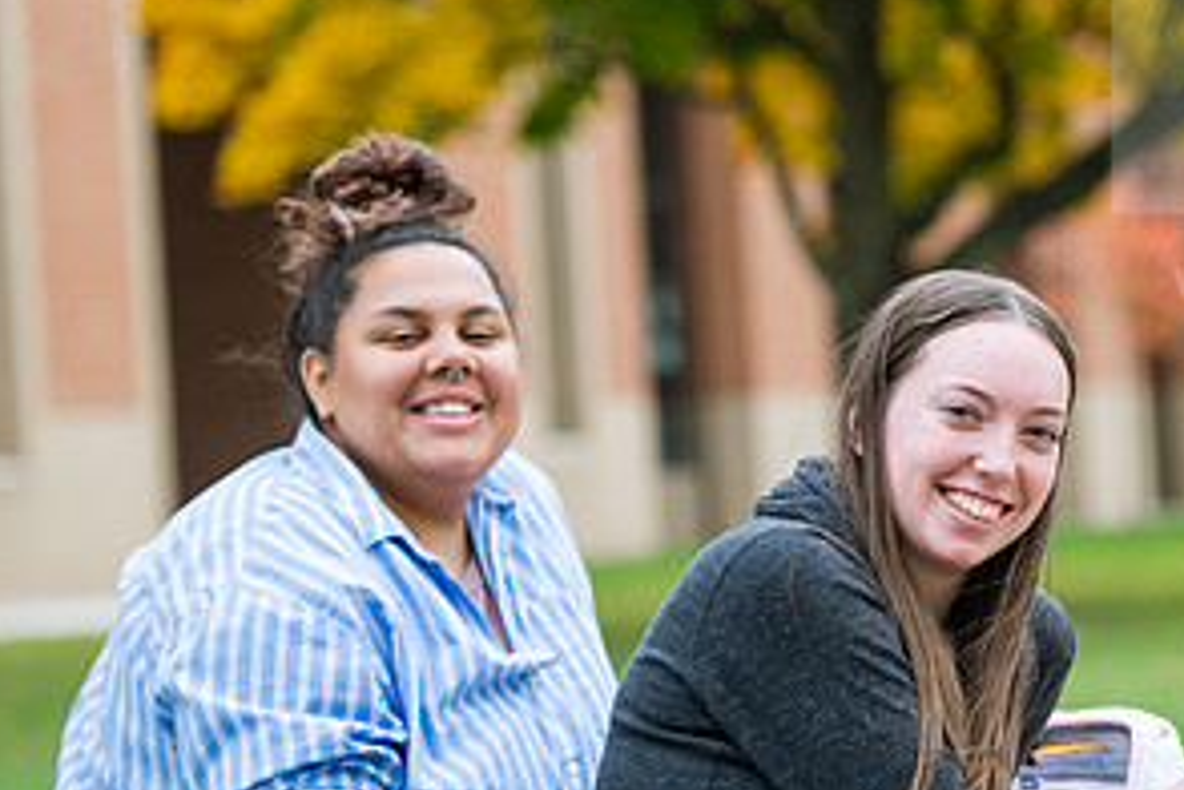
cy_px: 365
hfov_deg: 10.2
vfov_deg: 6.8
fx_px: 6610
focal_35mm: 201
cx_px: 991
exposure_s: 1/320
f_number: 3.5
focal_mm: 102
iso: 160
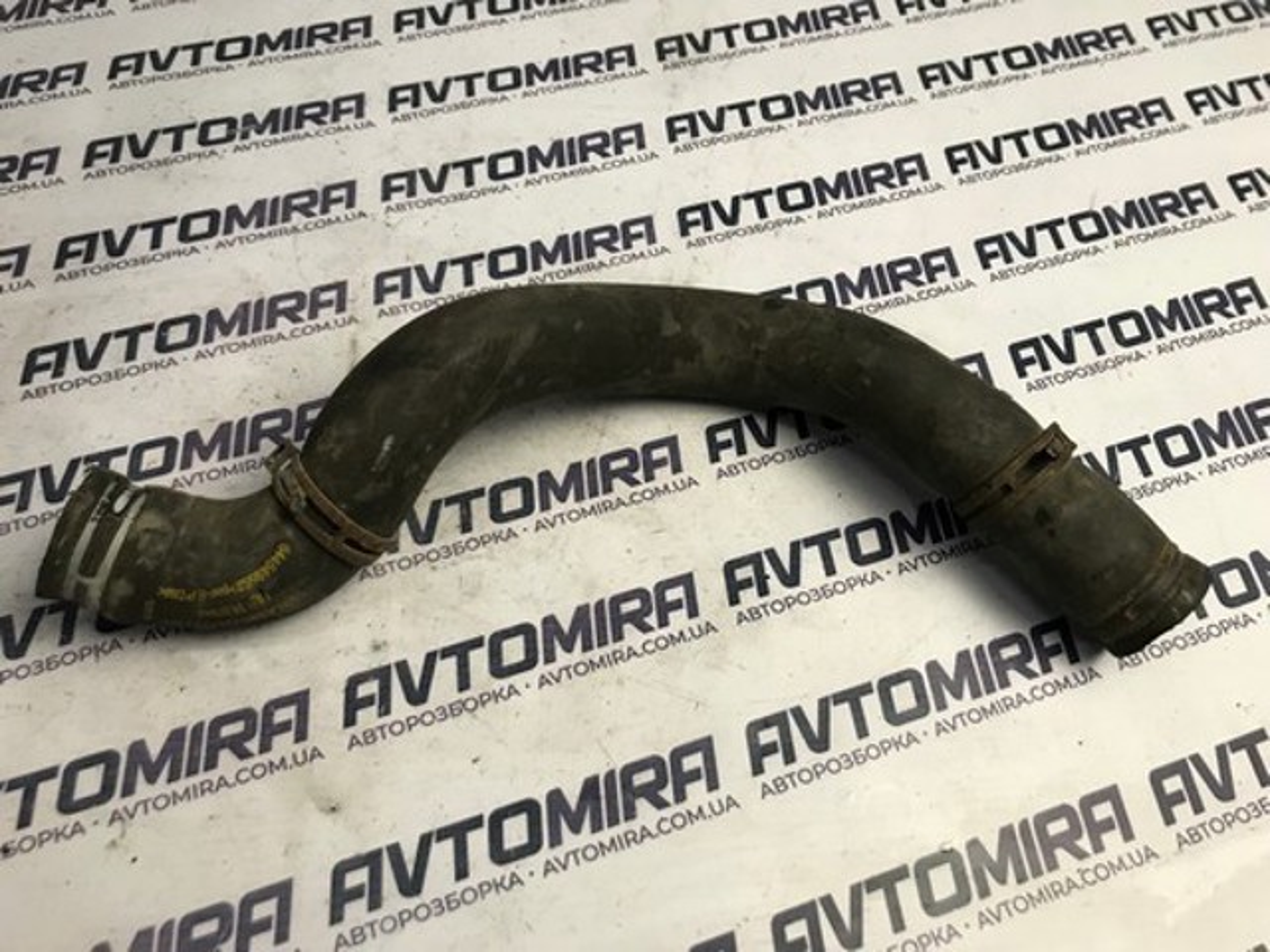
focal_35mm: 28
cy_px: 476
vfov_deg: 49.7
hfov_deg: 63.4
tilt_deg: -58.0
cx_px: 635
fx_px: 1027
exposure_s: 1/33
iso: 25
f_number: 1.8
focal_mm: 3.99
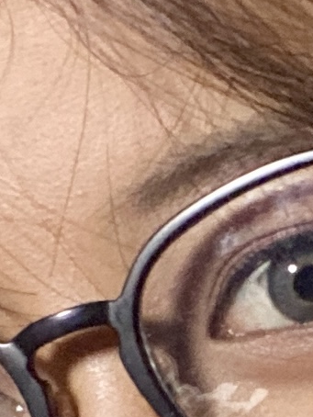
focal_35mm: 161
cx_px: 223
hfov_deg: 9.2
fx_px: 1939
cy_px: 595
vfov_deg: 11.8
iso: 400
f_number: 2.2
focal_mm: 2.71
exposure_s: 1/25
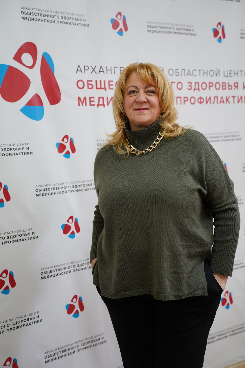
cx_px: 122
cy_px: 184
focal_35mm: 48
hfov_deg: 28.1
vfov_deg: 41.1
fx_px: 490
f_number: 2.8
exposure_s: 1/250
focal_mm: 48
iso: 800
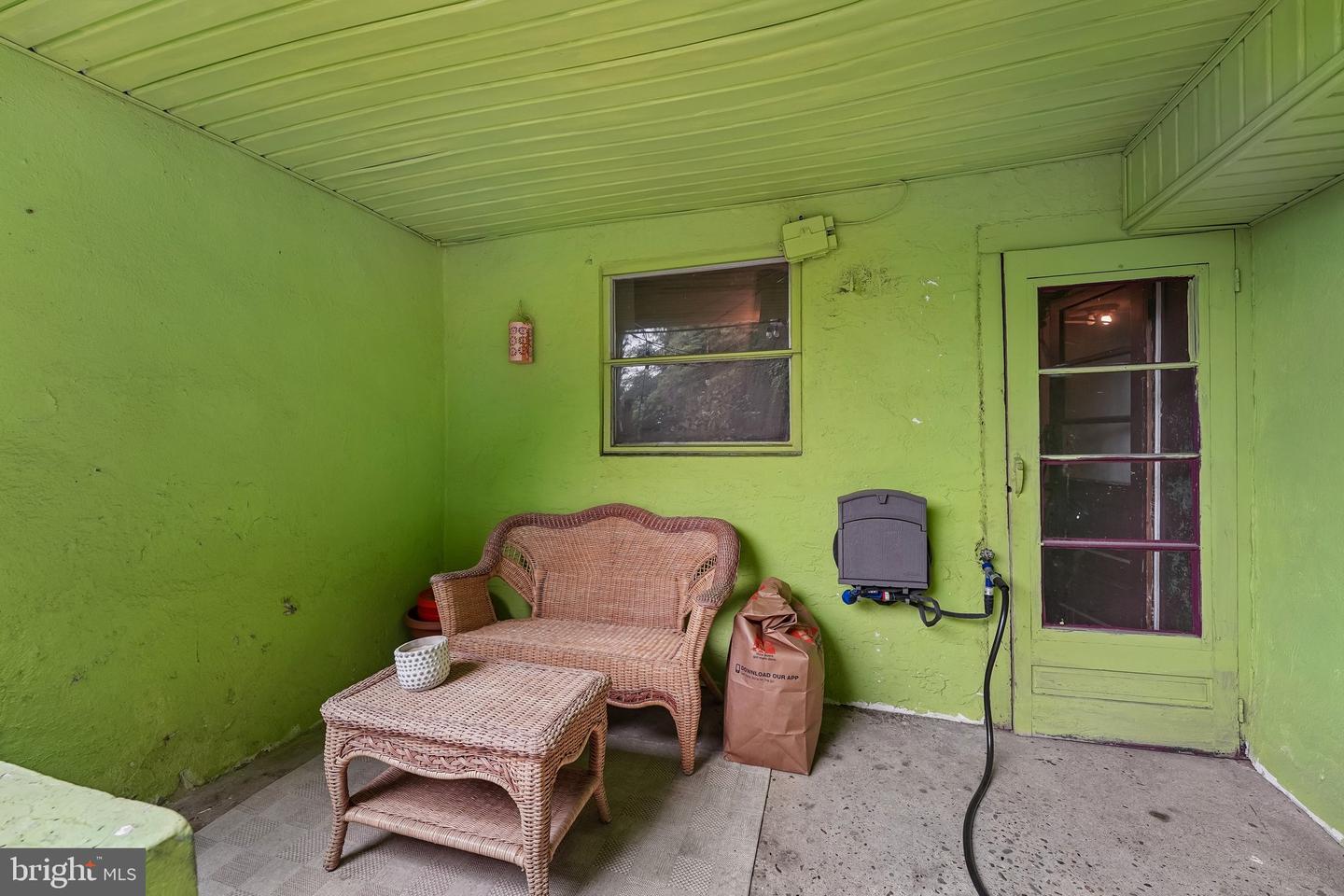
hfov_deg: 104.3
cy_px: 448
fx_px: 523
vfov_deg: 81.2
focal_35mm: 14
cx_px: 672
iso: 800
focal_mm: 14
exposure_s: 1/50
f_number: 8
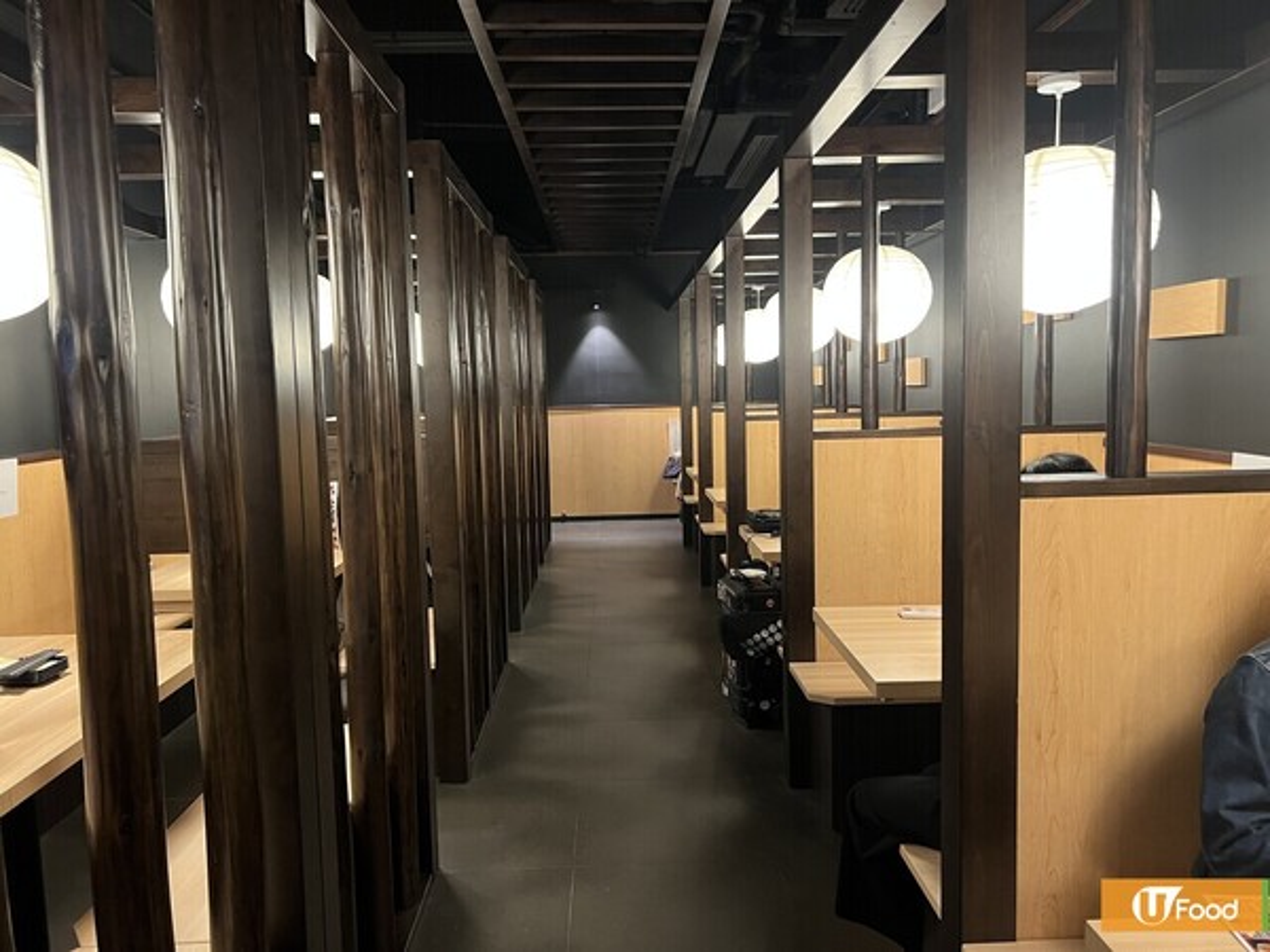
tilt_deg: -5.8
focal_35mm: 26
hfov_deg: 67.3
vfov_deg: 53.1
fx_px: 954
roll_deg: +1.2
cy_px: 476
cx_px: 635
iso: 400
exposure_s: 1/33
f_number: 1.5
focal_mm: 5.7
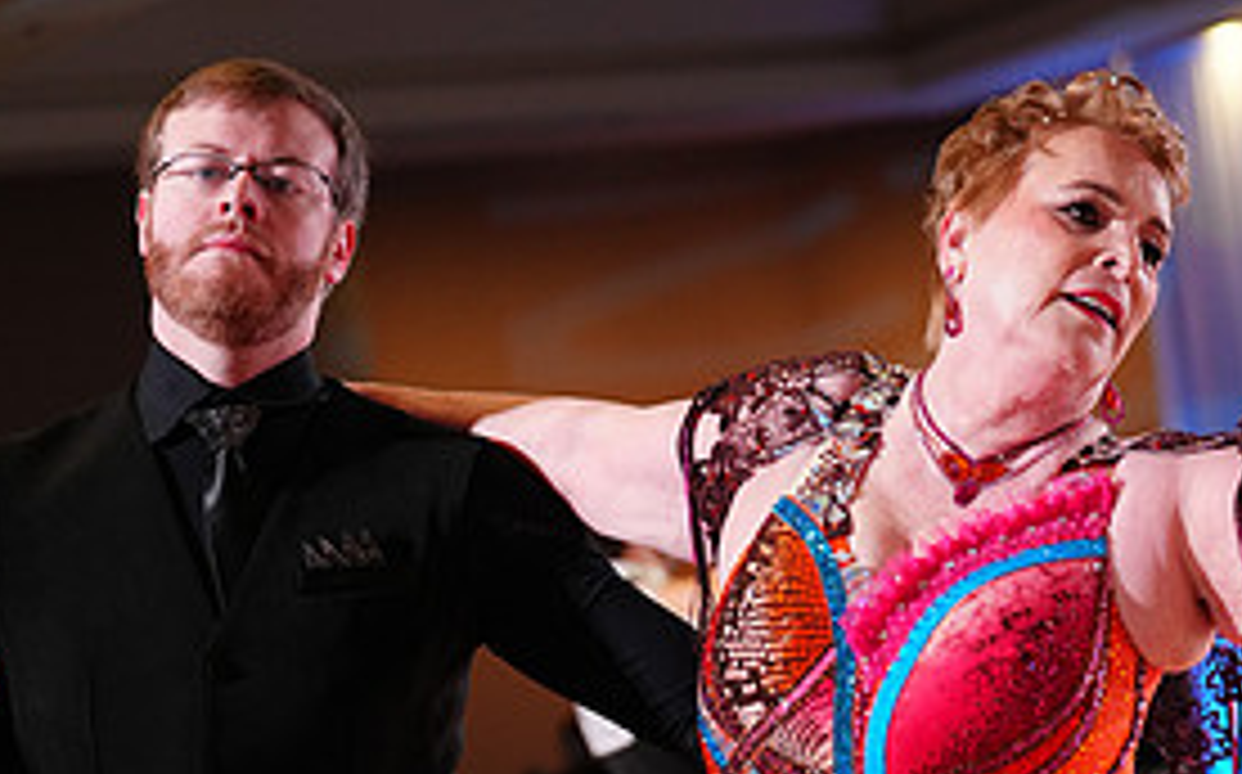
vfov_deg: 8.6
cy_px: 1012
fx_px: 5073
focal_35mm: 150
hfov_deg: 14.0
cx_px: 736
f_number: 2.8
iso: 2000
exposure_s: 1/500
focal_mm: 70
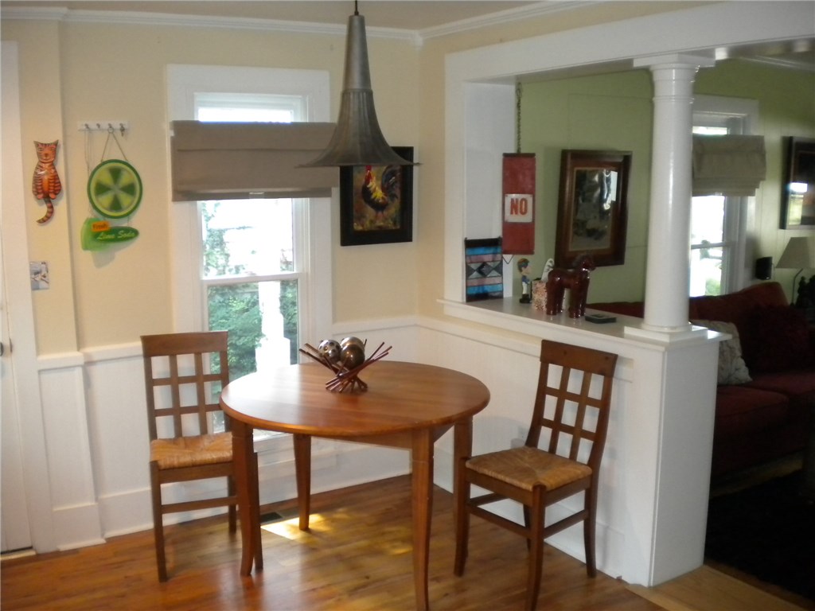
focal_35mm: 35
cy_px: 306
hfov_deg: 52.6
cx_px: 408
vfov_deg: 40.7
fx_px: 824
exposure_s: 1/46.6
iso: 400
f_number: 3.1
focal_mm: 6.3
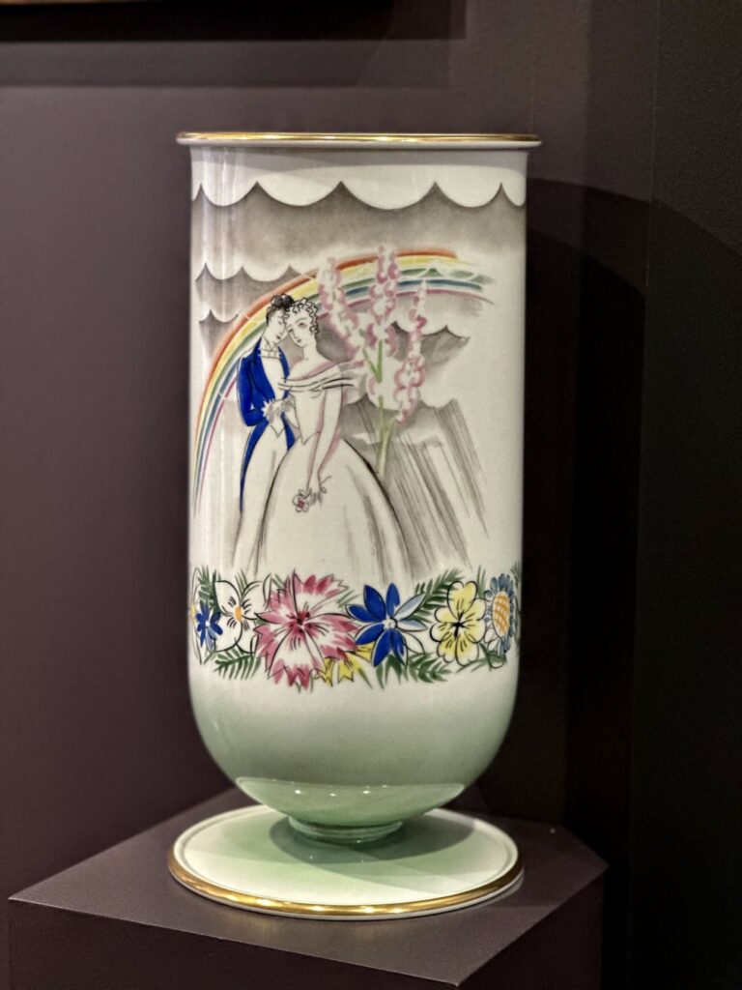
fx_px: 2201
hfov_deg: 19.1
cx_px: 371
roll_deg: -0.2
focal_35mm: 77
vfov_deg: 25.3
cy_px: 495
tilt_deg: -7.9
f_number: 2.8
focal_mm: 9
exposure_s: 1/14
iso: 400
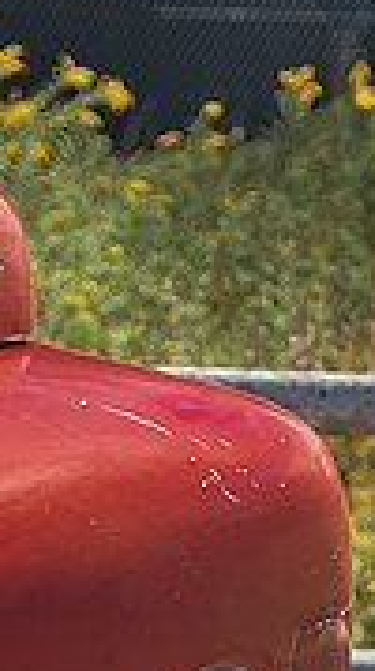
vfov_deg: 10.8
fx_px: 3518
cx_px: -38
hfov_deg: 6.1
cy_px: 667
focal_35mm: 198
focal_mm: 75
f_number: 4
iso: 500
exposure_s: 1/1000
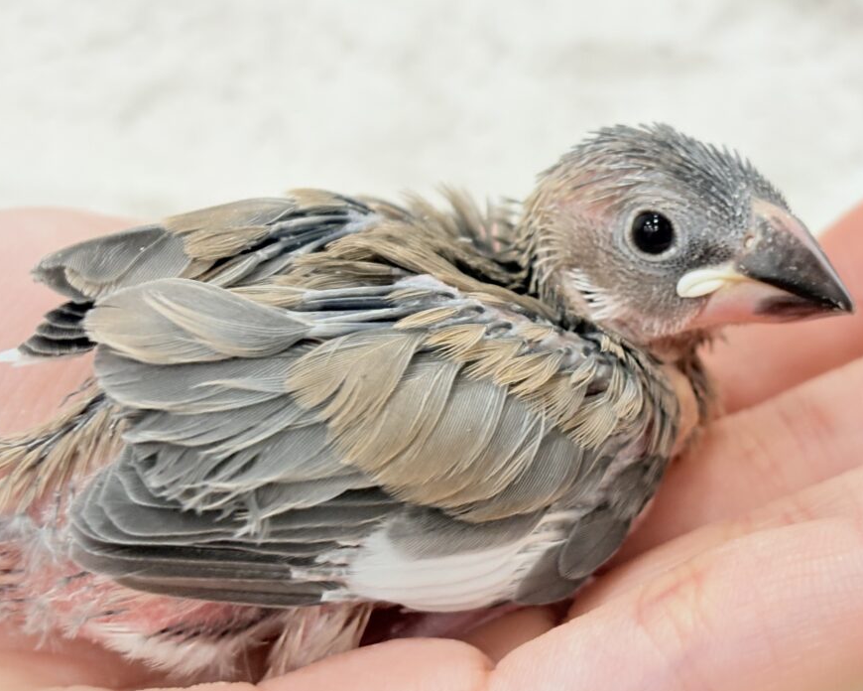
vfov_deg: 21.8
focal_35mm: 70
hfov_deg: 27.0
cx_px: 556
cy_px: 303
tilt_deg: -21.1
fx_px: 1788
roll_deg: +1.5
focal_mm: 5.96
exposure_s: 1/50
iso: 80
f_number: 1.6
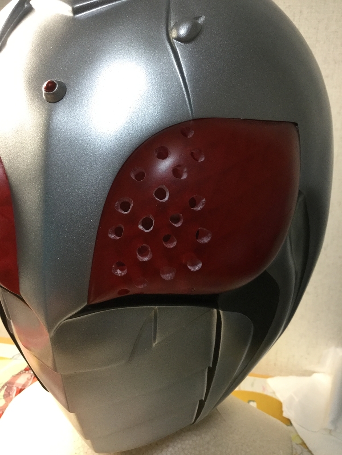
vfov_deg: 58.4
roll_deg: -4.4
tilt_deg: -12.2
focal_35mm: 31
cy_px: 228
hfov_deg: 45.4
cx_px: 171
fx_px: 408
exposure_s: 1/30
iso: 100
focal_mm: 3.3
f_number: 2.4
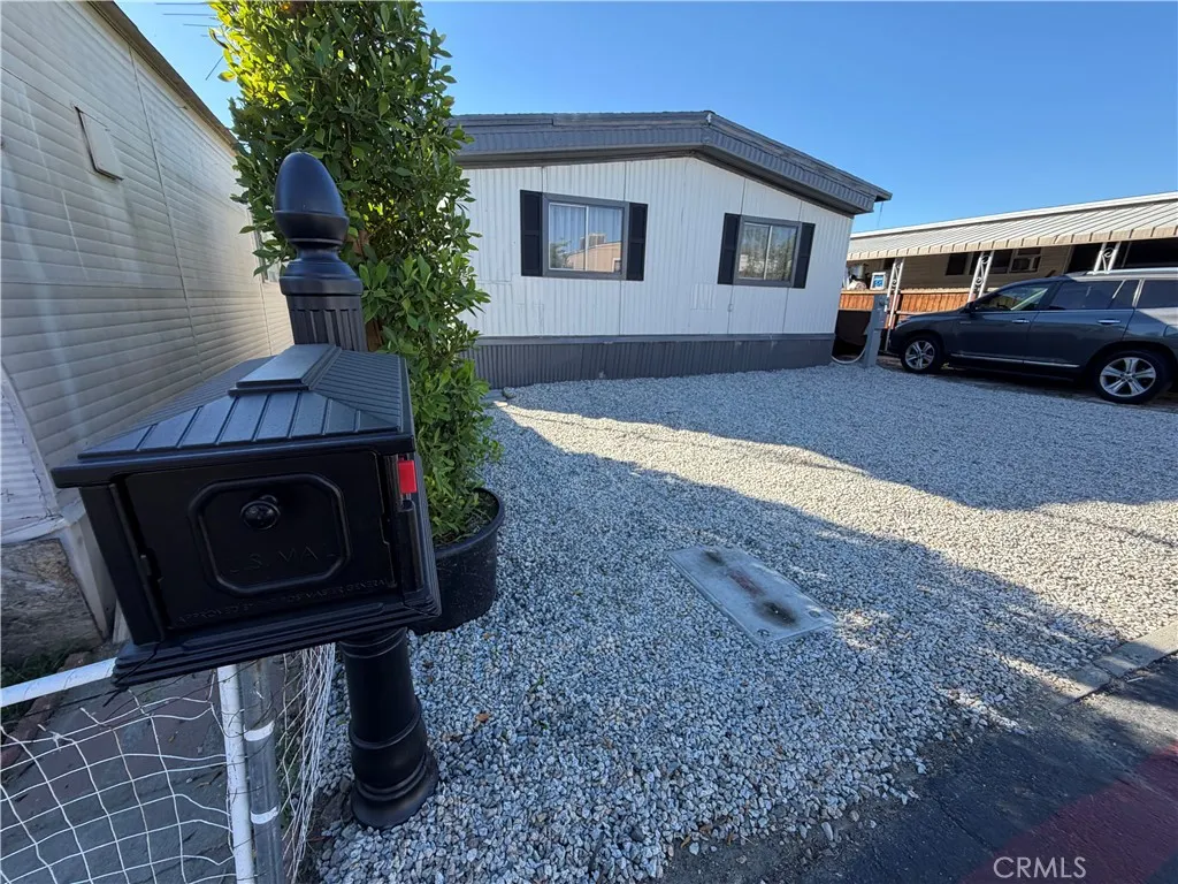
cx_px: 589
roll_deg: -2.8
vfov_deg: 85.7
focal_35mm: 14
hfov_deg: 102.1
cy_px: 442
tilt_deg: -18.4
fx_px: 476
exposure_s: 1/502
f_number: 2.2
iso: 50
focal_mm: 2.22
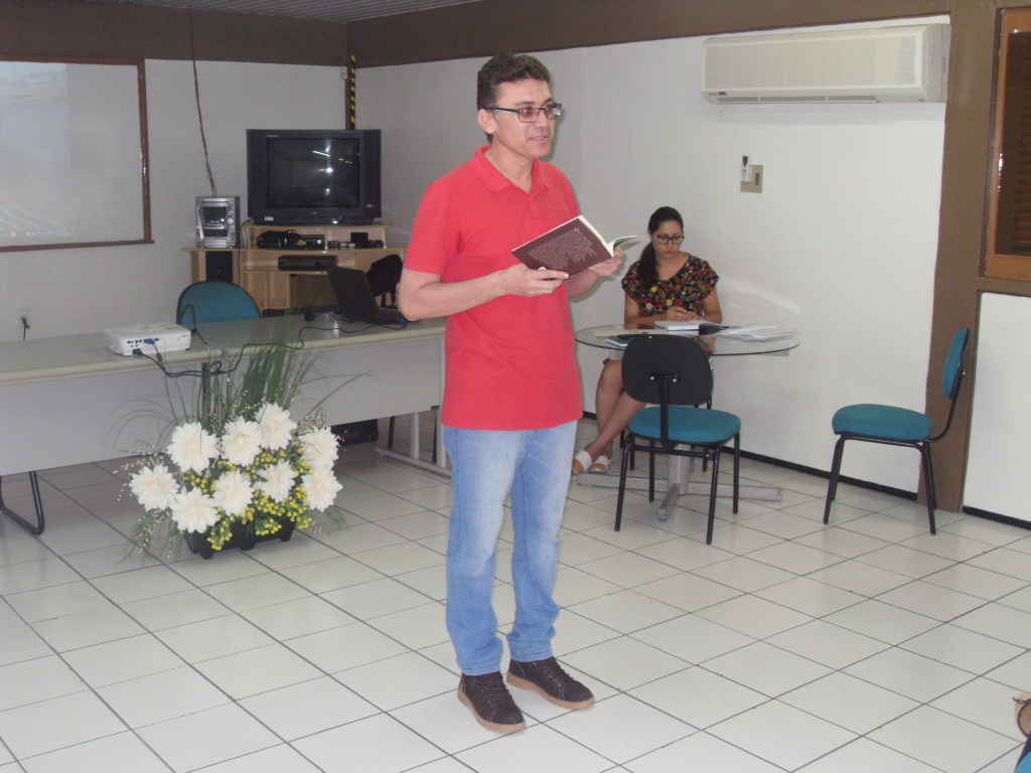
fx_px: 1191
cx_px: 516
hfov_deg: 46.8
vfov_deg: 36.0
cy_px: 386
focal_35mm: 40
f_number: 3.1
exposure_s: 1/45
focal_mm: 7.1
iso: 320
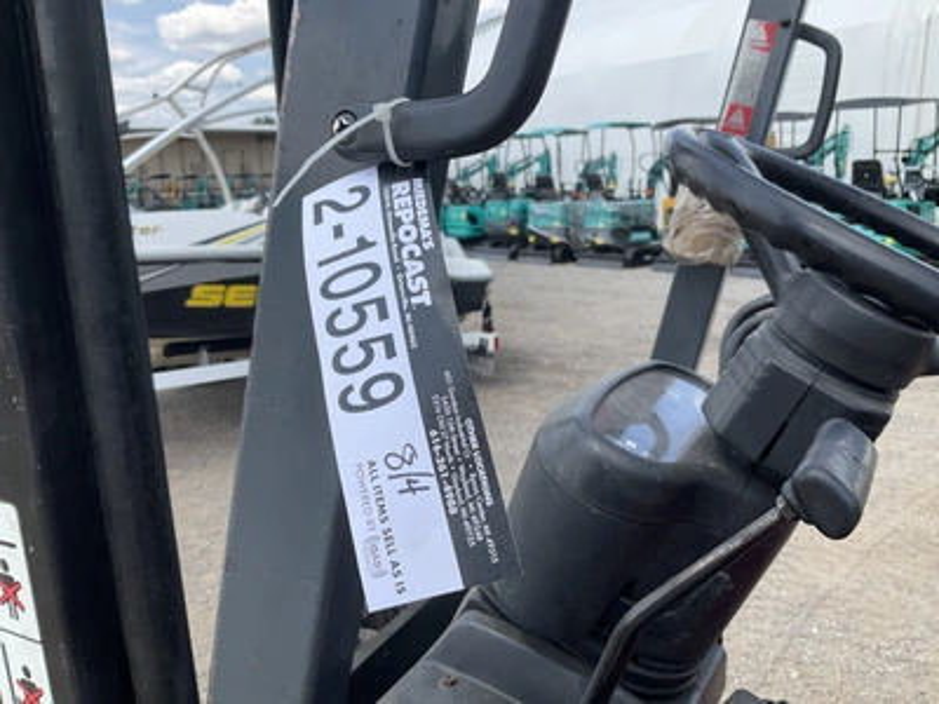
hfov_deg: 61.7
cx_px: 470
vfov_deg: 48.2
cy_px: 352
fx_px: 787
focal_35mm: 29
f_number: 1.8
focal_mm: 3
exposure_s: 1/912
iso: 25
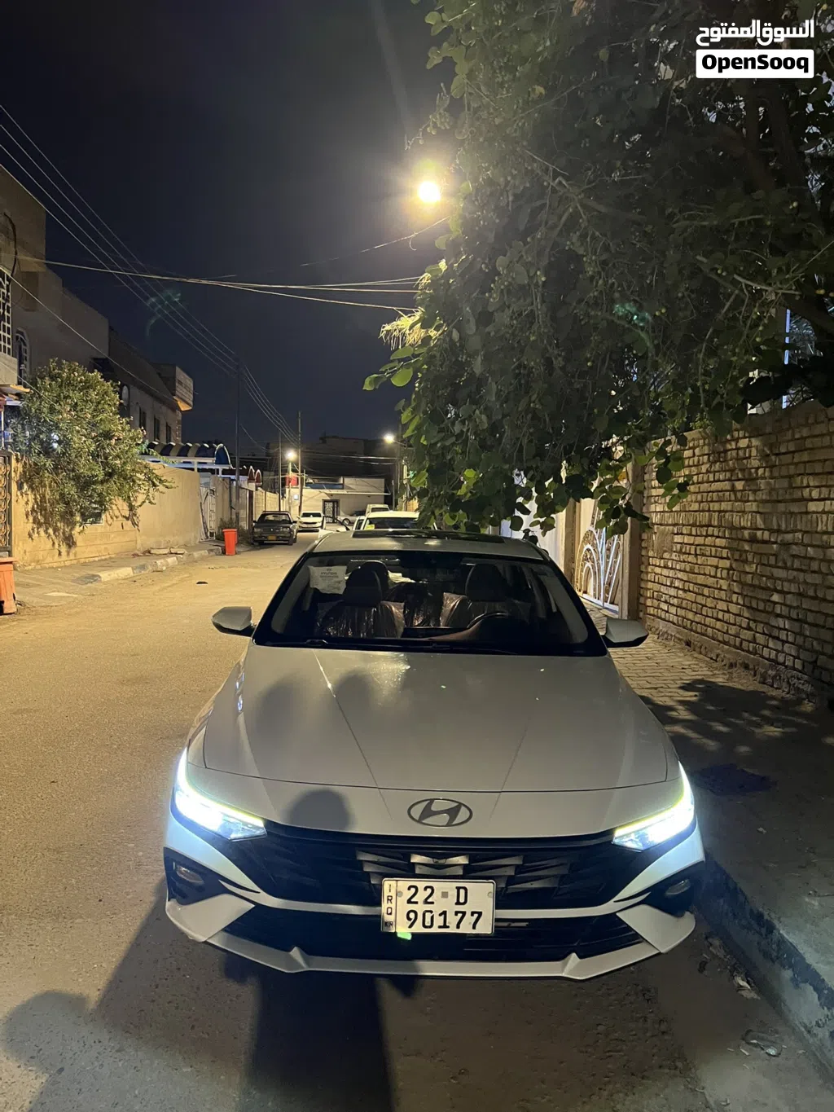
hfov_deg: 53.1
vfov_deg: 67.3
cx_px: 417
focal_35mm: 26
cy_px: 556
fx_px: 835
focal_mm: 5.7
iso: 500
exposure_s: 1/34
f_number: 1.5
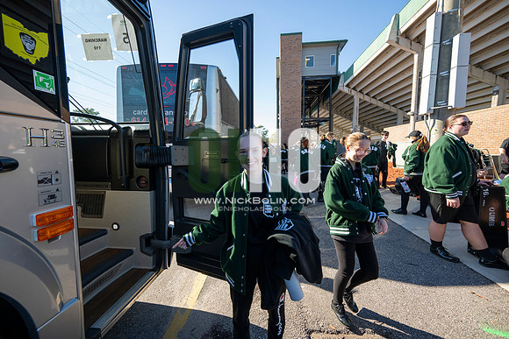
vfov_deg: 81.2
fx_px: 198
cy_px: 170
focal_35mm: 14
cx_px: 254
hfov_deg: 104.2
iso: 1250
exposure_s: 1/2000
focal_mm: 14
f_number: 5
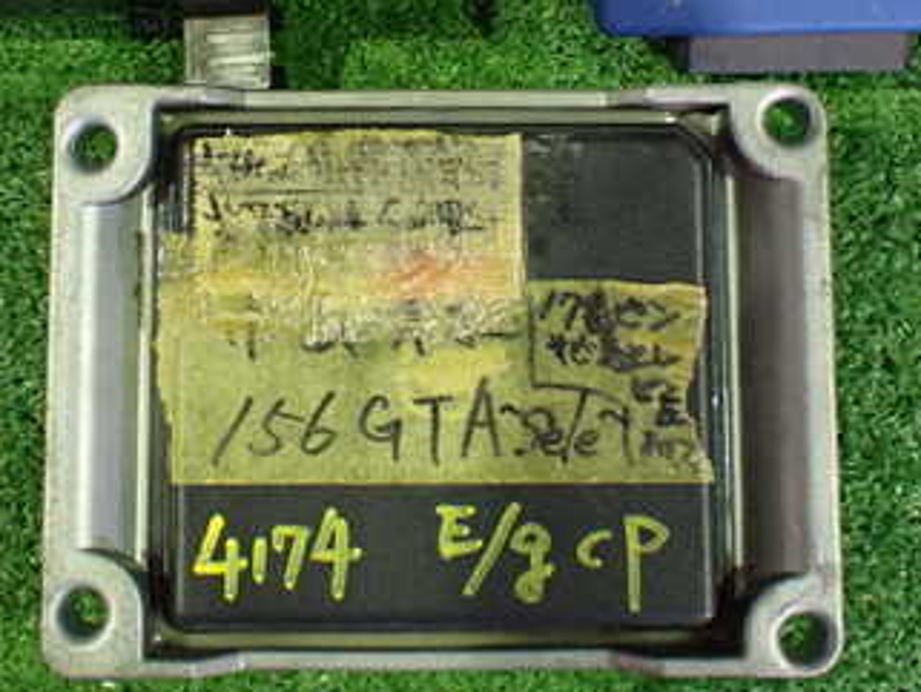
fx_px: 1491
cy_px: 138
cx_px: 425
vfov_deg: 25.7
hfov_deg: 34.3
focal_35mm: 56
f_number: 2.3
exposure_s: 1/40
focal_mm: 5.4
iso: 800
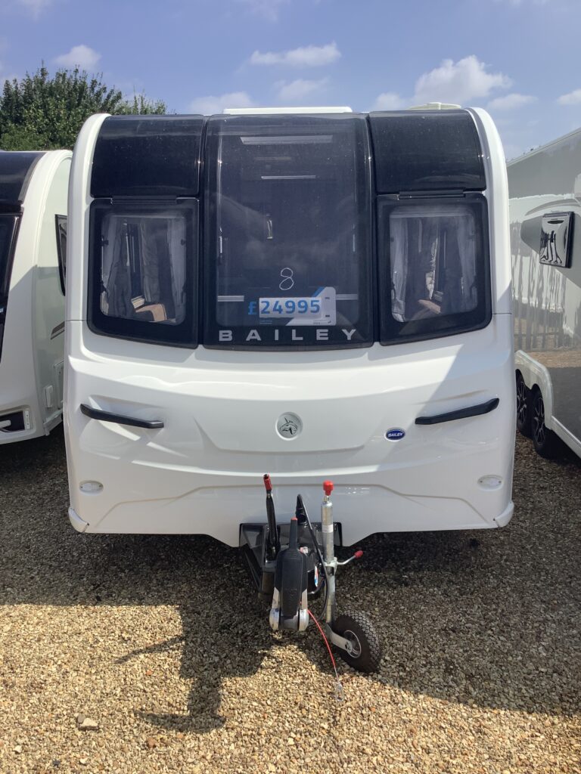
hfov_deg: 45.4
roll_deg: +0.3
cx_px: 290
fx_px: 694
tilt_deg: -12.1
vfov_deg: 58.4
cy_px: 387
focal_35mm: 31
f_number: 2.4
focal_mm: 3.3
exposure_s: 1/1597
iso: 25
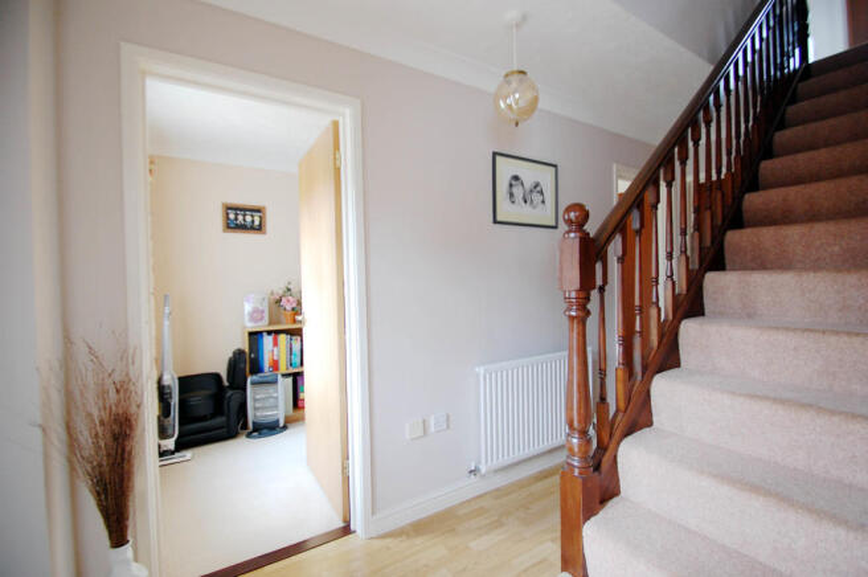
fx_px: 361
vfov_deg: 77.2
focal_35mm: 15
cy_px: 288
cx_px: 434
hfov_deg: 100.4
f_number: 3.5
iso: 500
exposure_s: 1/30
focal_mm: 10
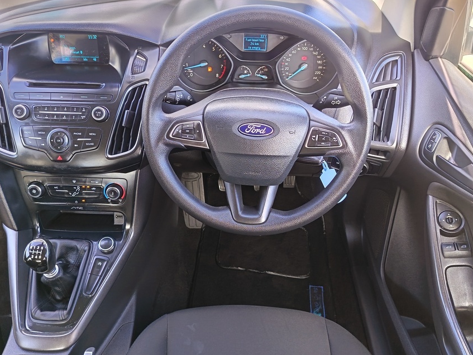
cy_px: 178
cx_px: 229
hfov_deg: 61.6
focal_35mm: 29
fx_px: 396
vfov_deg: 48.3
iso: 630
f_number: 1.75
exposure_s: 1/50
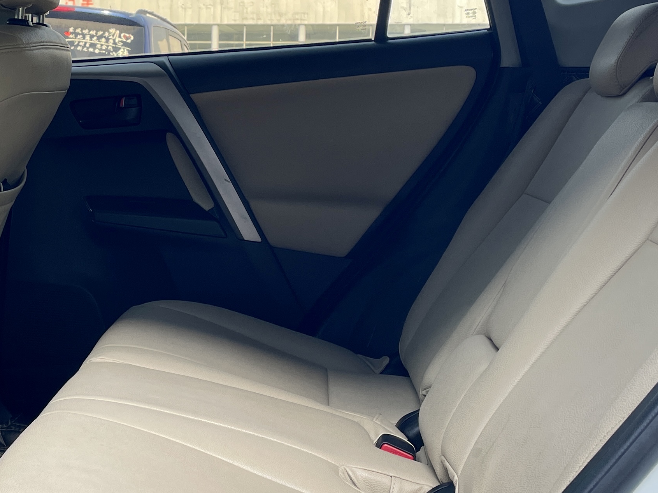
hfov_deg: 30.5
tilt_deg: -3.5
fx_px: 1178
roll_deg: -0.8
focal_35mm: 62
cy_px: 161
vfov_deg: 23.5
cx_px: 141
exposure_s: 1/198
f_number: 1.6
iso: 32
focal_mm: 4.2
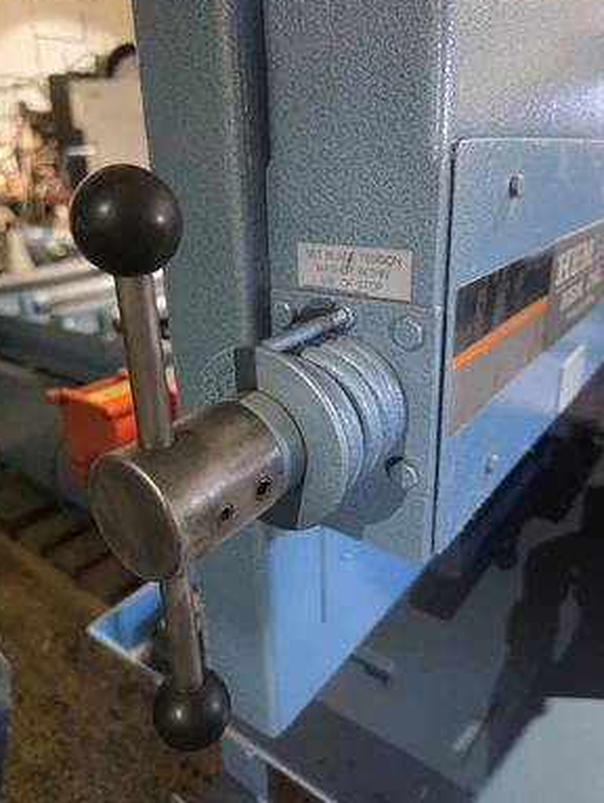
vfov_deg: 71.5
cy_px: 388
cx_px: 302
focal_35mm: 24
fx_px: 557
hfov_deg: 56.9
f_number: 1.4
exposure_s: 1/60
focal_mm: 6.5
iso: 800
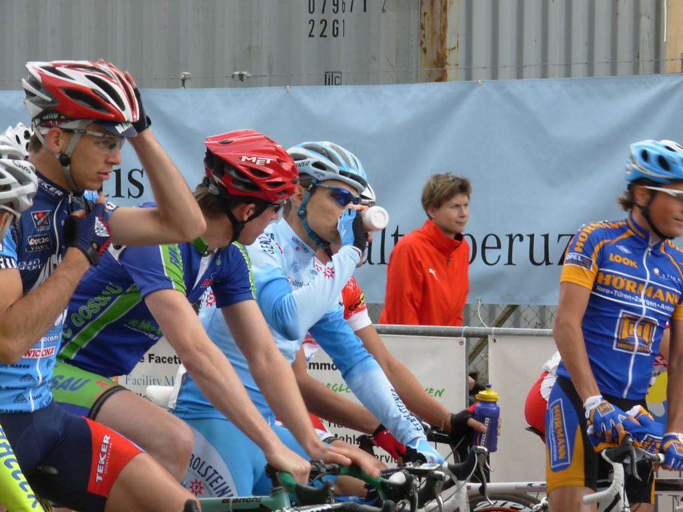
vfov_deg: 11.2
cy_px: 256
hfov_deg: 14.9
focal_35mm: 132
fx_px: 2604
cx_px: 342
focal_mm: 21.8
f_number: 7.5
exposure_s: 1/90.5
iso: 71
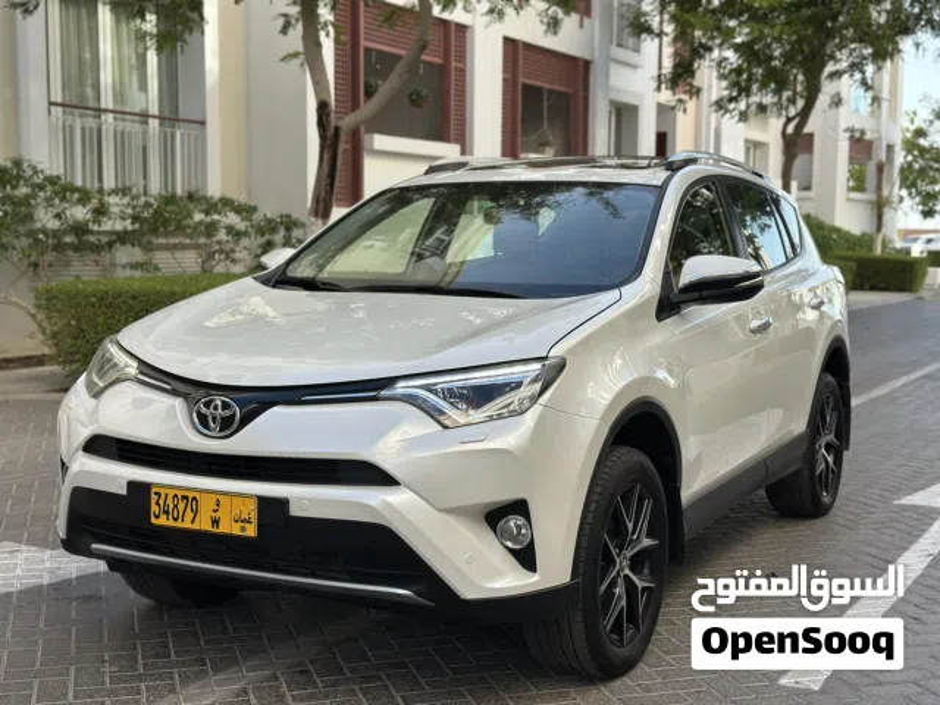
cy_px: 352
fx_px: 1303
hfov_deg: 39.7
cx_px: 470
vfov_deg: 30.3
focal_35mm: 48
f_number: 1.78
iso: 80
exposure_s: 1/1414
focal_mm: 6.86
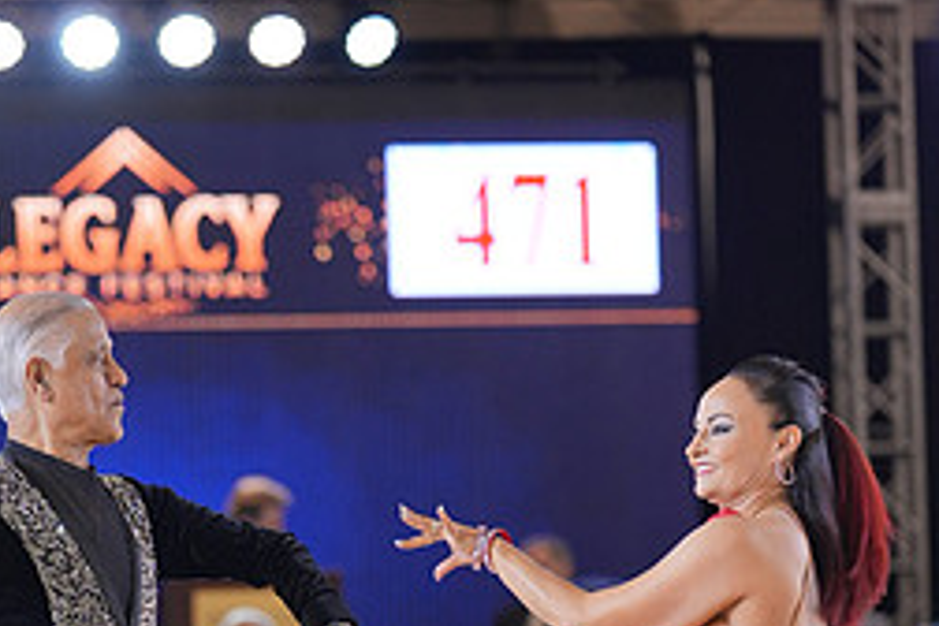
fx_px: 5347
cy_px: 809
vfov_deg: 6.6
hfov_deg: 10.0
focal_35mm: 205
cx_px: 326
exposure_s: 1/500
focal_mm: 89
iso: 1000
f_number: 2
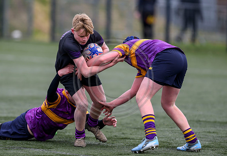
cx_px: 89
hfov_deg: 4.2
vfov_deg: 2.9
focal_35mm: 483
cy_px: 64
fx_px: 3074
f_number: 3.5
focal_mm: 400
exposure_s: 1/1600
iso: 500
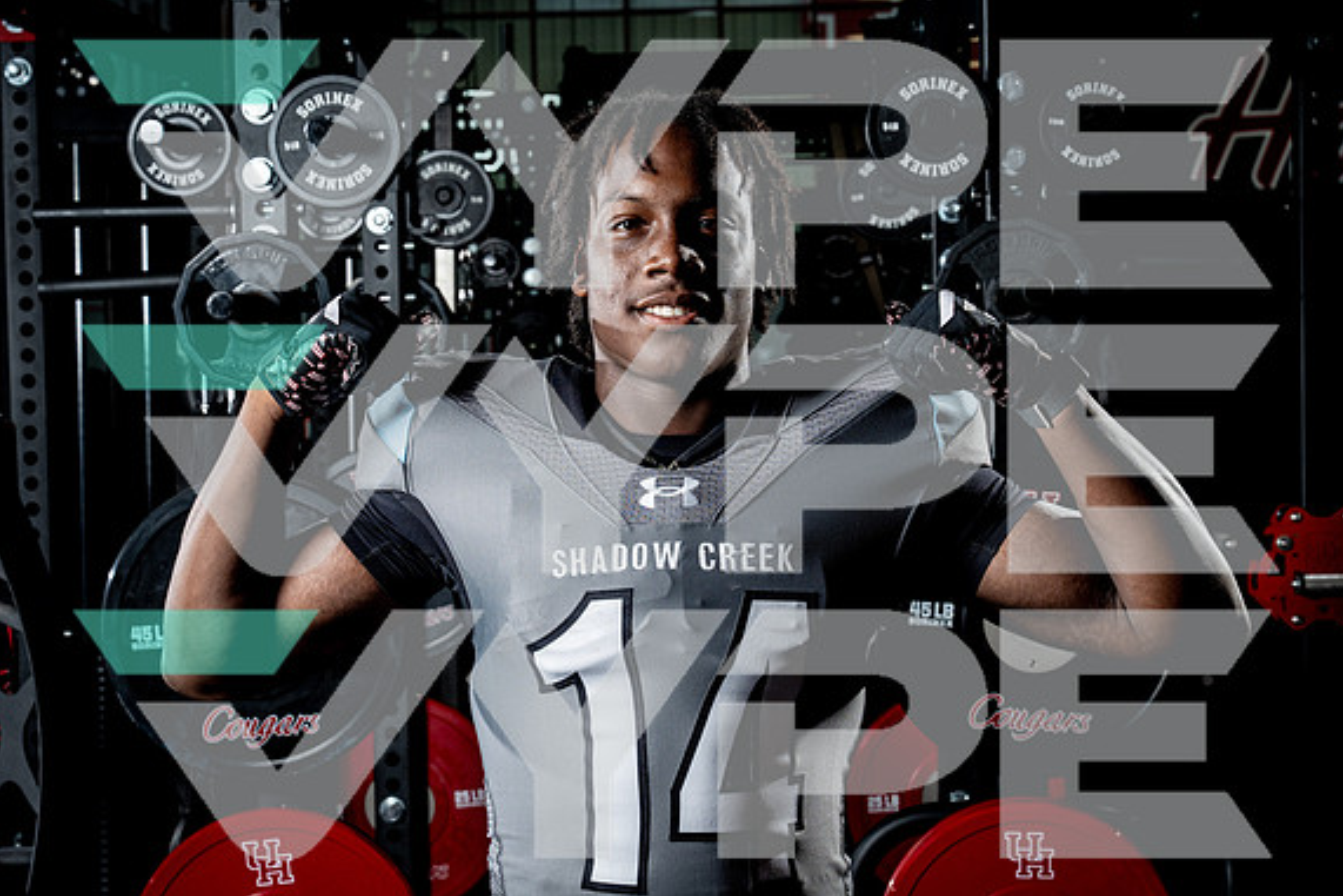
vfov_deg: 21.6
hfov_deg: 31.9
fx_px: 2351
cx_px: 680
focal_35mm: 63
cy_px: 450
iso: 640
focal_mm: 62
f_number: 9
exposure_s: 1/250
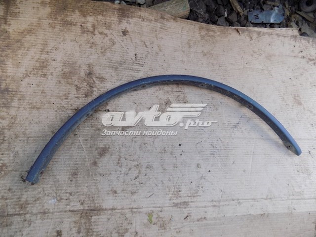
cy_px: 118
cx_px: 158
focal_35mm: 23
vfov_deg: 58.9
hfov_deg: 73.9
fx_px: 210
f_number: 3.1
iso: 80
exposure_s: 1/60
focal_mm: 4
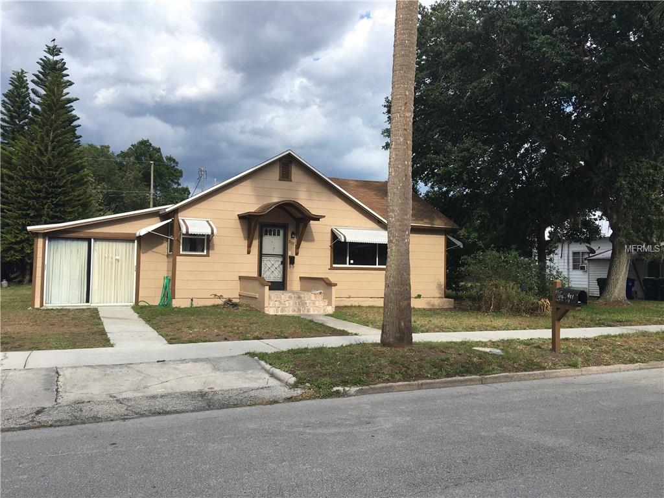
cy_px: 249
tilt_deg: +3.9
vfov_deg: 48.2
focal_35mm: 29
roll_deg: -0.9
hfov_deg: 61.7
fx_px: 556
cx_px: 332
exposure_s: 1/836
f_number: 2.2
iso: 25
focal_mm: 4.15
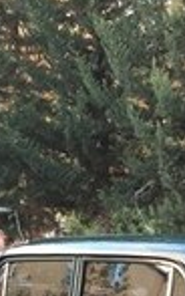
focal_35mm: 104
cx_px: 223
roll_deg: +0.6
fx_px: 838
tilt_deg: -9.3
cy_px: 391
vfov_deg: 18.5
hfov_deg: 12.3
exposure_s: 1/33
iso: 80
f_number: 2.2
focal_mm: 4.15
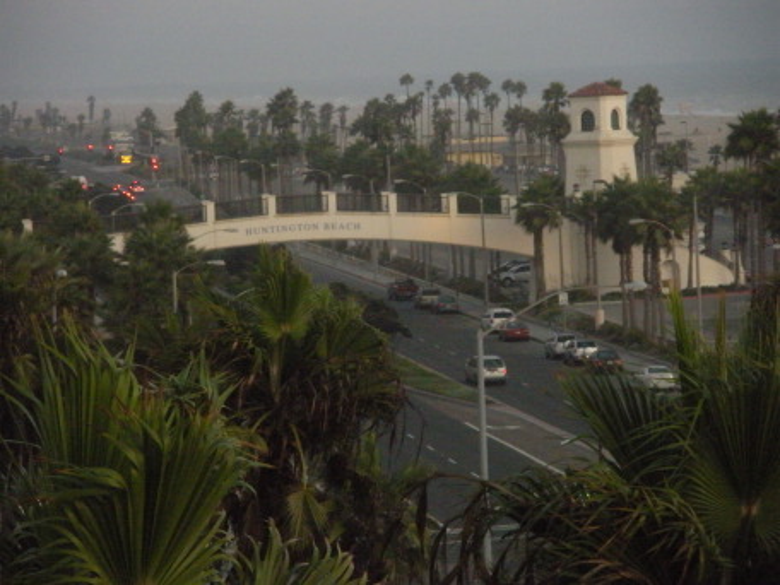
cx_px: 390
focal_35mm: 180
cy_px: 292
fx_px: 4056
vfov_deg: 8.2
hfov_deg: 11.0
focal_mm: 31.5
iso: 800
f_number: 5.6
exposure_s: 1/125
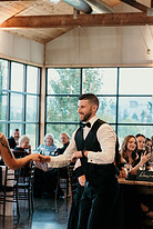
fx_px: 692
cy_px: 135
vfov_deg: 18.7
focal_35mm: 109
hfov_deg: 12.6
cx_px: 67
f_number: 2.8
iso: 800
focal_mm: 50
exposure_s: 1/100
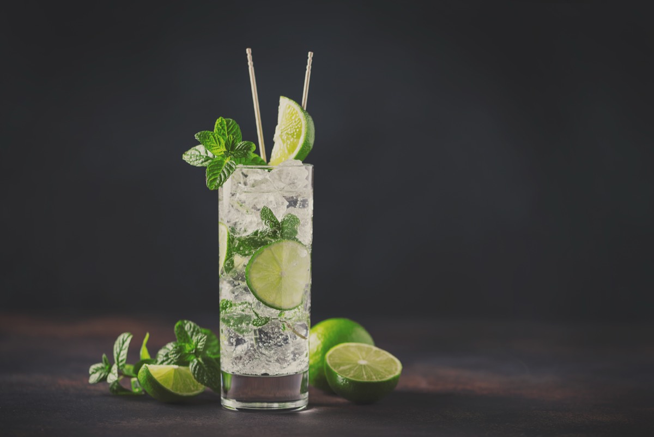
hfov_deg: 19.4
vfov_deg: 13.1
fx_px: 1908
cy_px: 218
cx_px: 327
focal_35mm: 105
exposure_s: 1/200
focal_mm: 105
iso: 100
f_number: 4
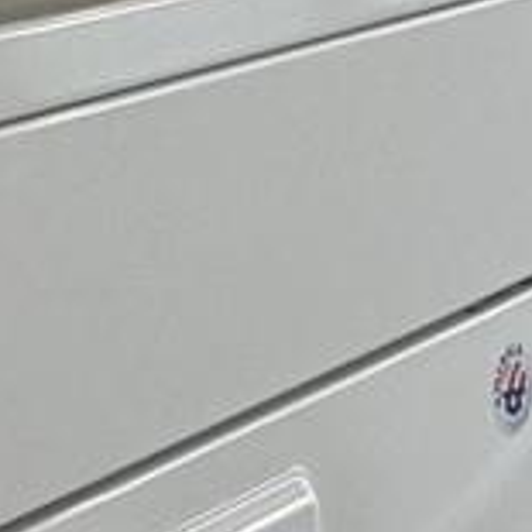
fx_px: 2226
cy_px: -206
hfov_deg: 13.1
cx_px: -175
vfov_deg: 13.1
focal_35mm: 128
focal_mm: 2.22
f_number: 2.2
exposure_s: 1/120
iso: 80
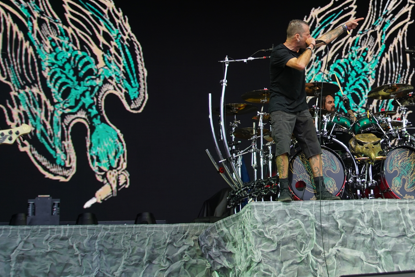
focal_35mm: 77
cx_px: 346
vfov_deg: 17.6
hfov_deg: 25.7
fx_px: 888
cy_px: 82
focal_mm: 44
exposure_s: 1/125
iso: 320
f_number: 4
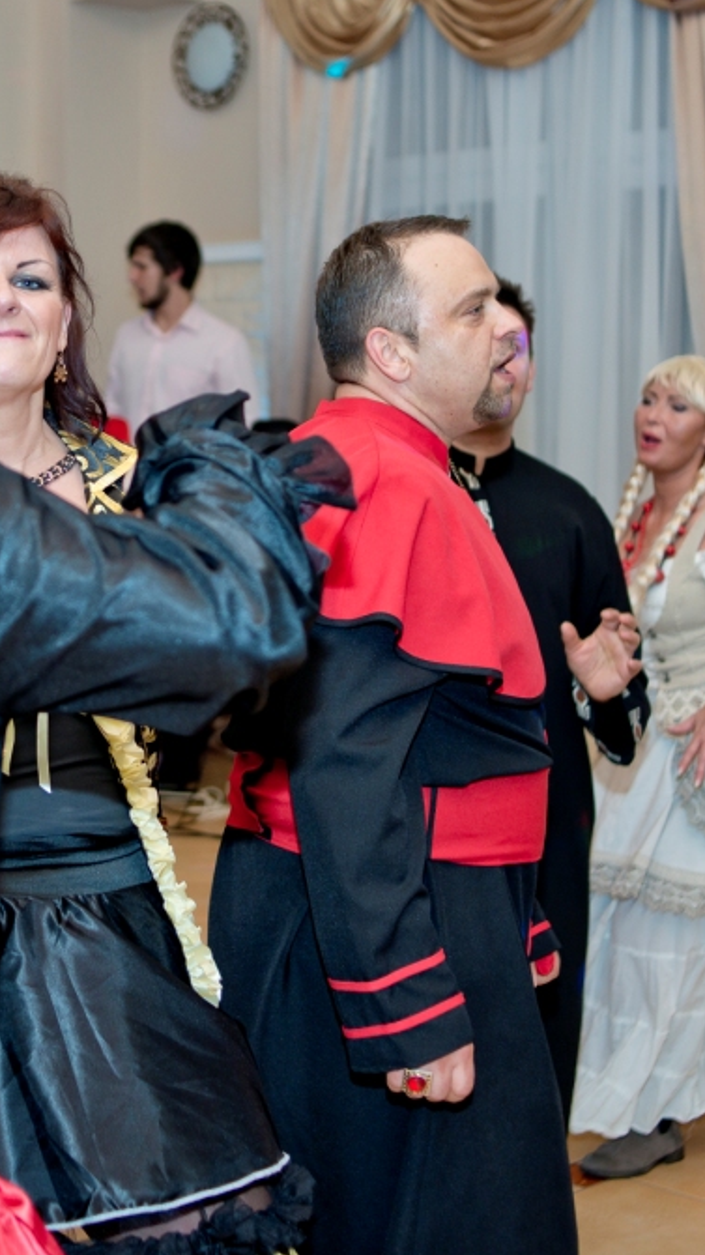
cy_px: 633
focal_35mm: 56
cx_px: 95
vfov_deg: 37.2
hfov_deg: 21.1
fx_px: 1863
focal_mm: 35
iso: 320
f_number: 2.8
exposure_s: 1/320
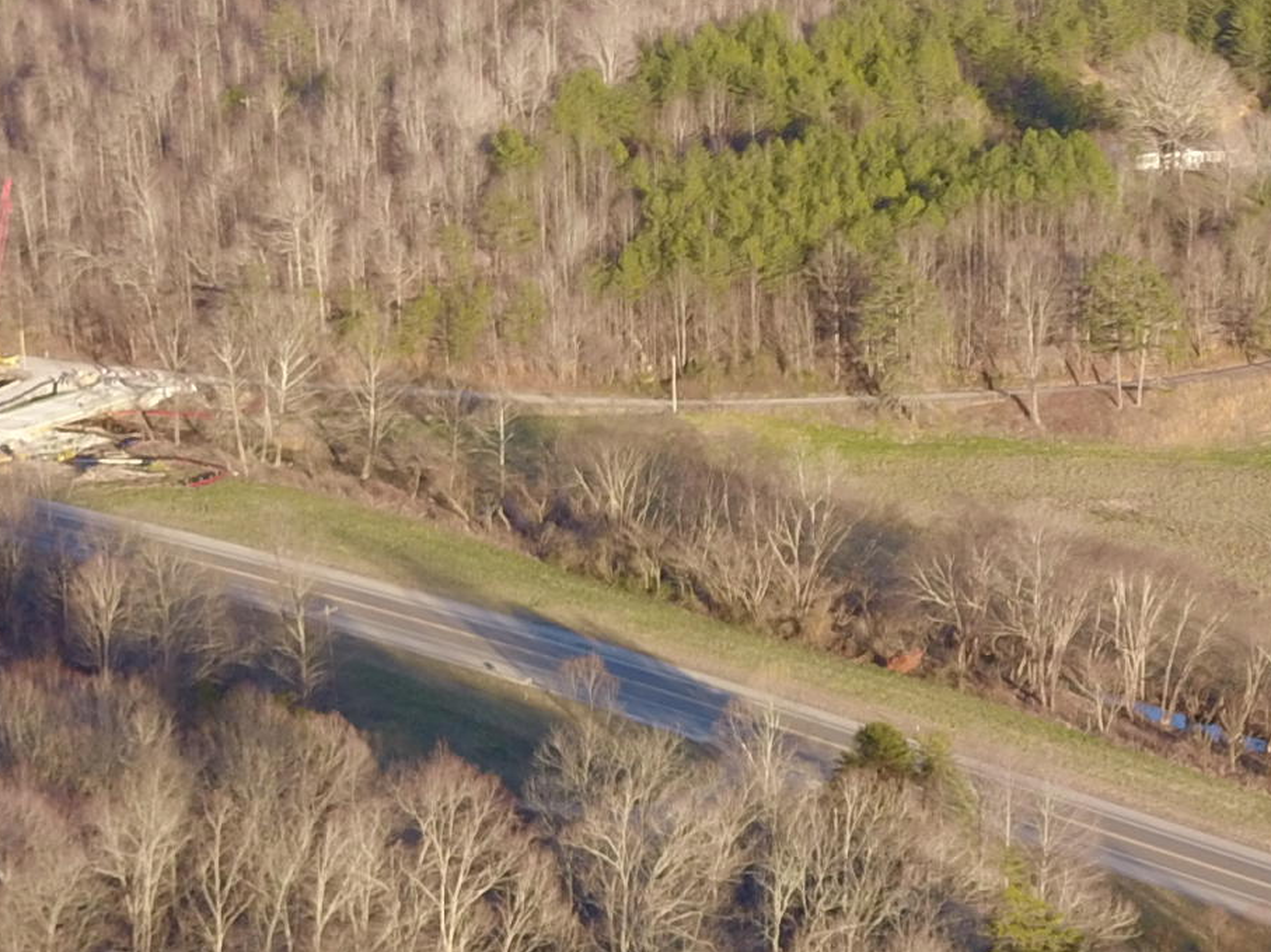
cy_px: 651
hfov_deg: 22.2
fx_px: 3157
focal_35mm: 86
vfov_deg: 17.1
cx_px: 1150
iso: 100
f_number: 2.2
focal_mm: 4.73
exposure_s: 1/286
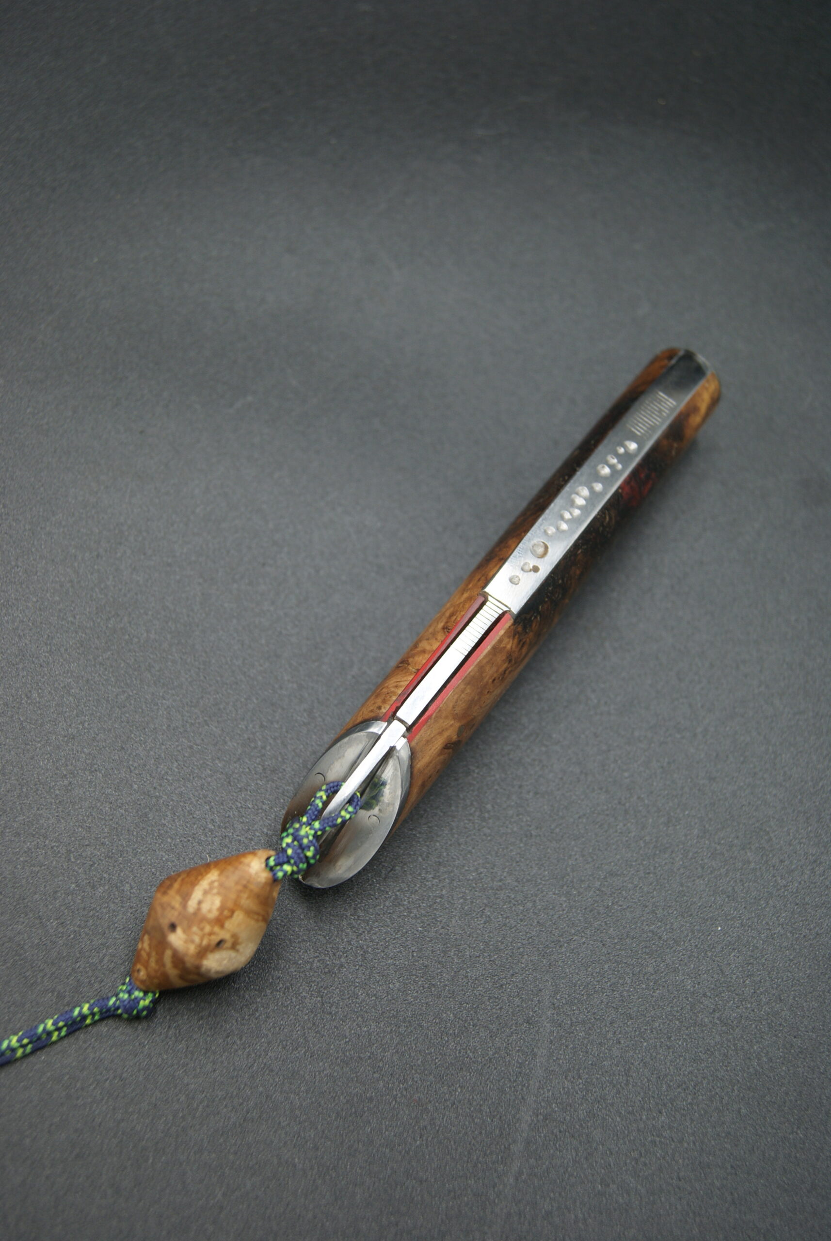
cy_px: 620
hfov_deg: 32.0
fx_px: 1450
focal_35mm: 42
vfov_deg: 46.3
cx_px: 416
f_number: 4.5
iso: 100
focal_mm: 28
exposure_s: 1/50
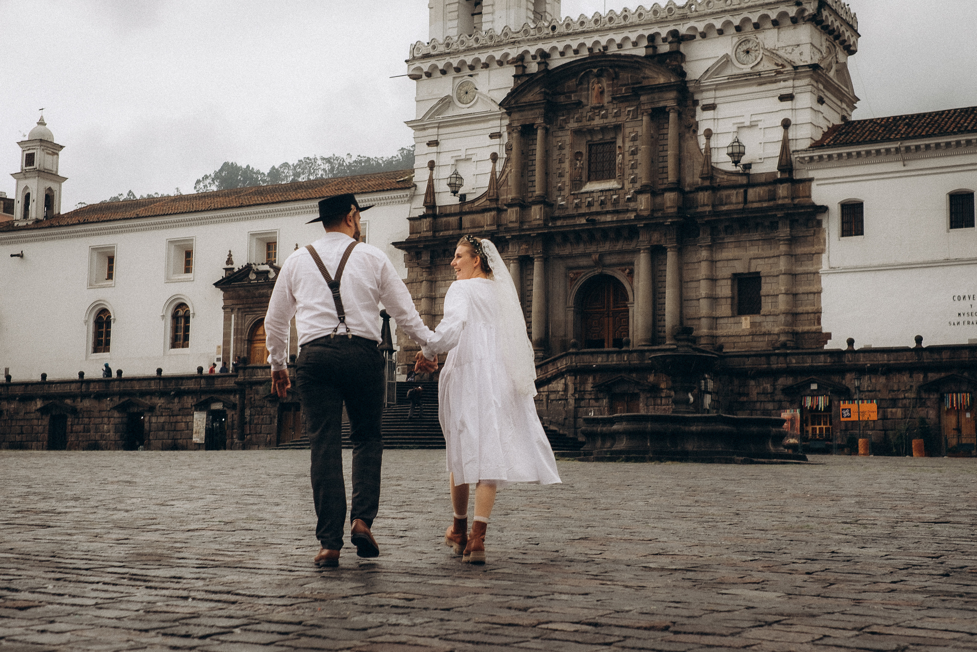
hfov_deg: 37.5
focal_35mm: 53
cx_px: 488
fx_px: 1438
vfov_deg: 25.5
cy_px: 326
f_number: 4
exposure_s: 1/250
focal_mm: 35
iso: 200
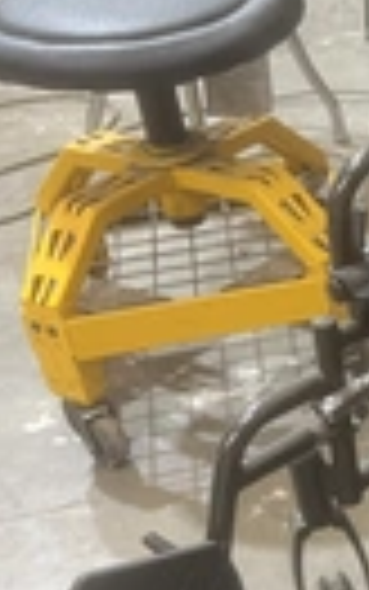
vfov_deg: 24.6
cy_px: 351
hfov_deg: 13.3
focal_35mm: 84
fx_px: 1350
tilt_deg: -32.1
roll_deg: +2.0
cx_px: 752
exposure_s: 1/60
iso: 250
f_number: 1.6
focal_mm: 5.1
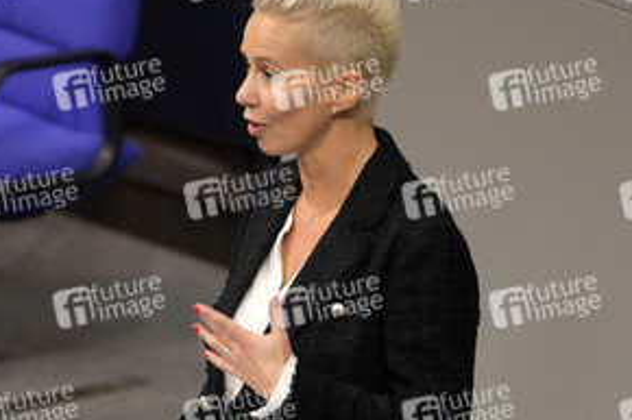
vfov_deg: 2.3
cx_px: 269
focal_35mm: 591
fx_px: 10369
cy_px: 248
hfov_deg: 3.5
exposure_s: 1/320
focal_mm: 380
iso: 10000
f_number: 5.6
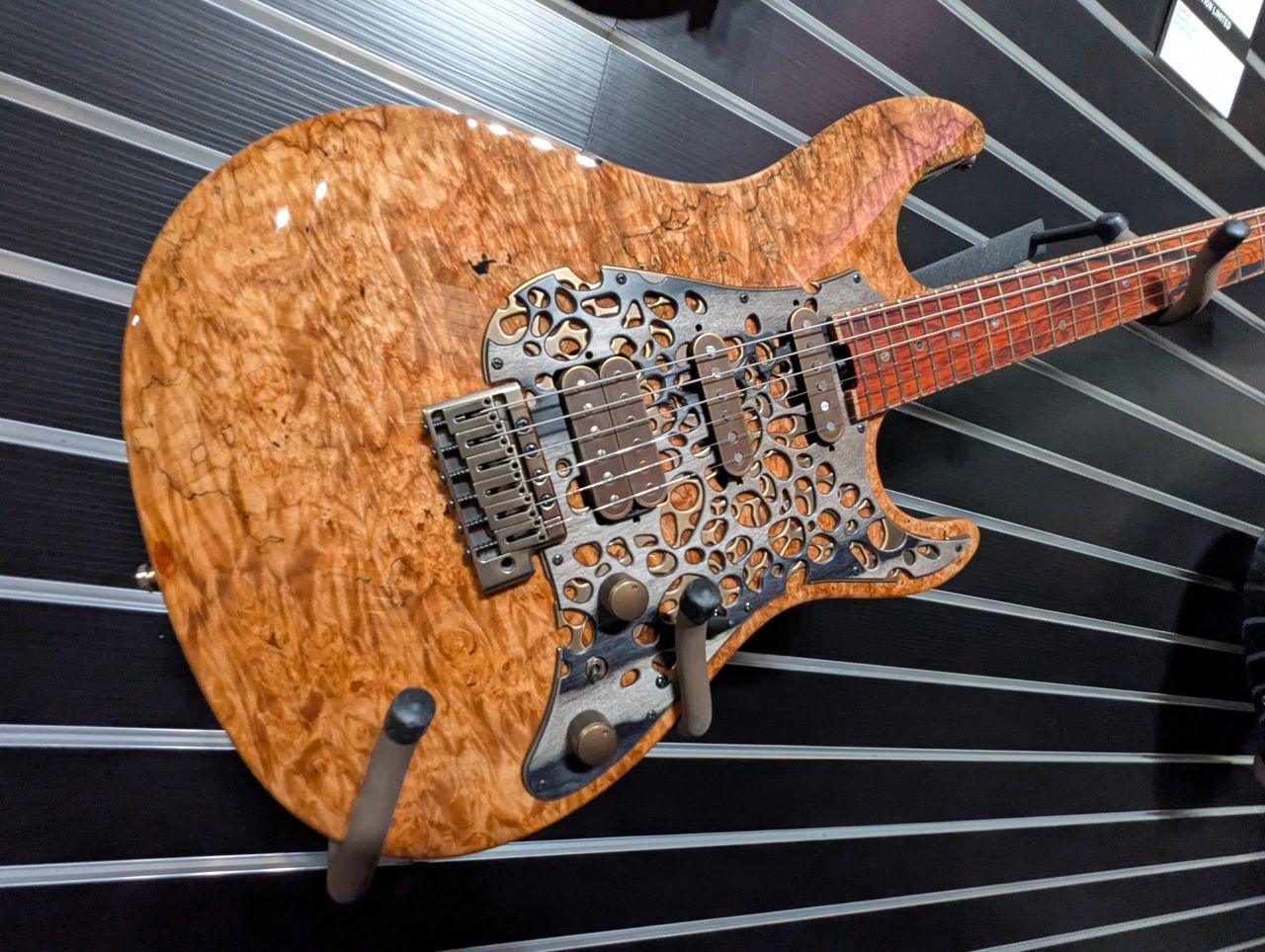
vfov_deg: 78.3
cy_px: 476
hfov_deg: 94.4
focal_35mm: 16
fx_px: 586
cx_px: 632
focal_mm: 2.35
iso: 660
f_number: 2.2
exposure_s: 1/30.3
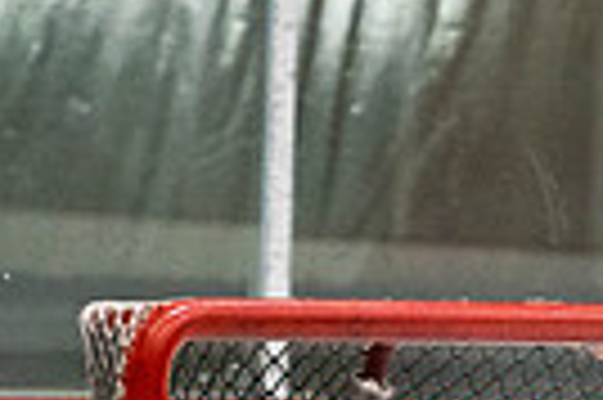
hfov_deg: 2.6
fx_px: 13082
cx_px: 395
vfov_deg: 1.7
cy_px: 844
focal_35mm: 782
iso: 2000
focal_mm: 120
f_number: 2.8
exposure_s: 1/640
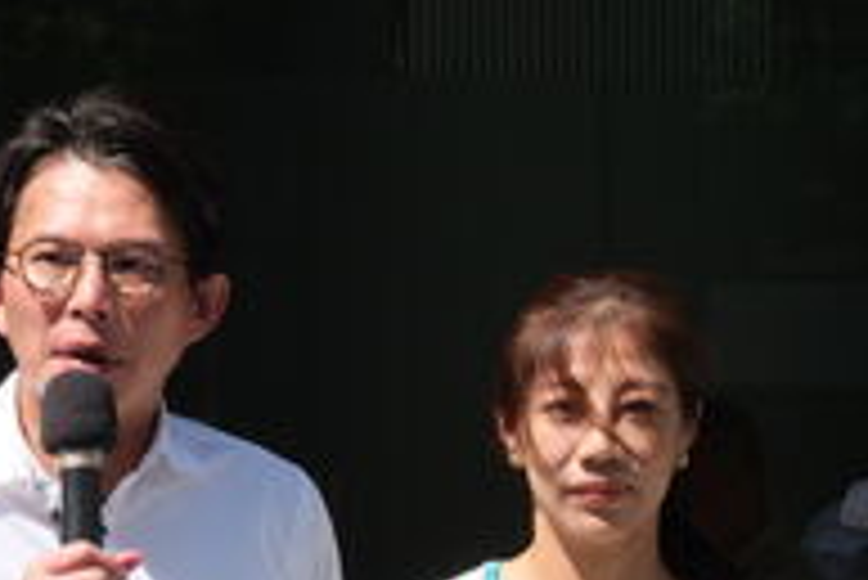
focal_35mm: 172
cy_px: 407
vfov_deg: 8.0
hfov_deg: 11.8
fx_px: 4150
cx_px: 45
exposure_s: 1/160
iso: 800
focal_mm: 55
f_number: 22
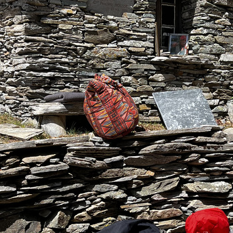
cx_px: 117
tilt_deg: -4.7
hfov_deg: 23.4
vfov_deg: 23.3
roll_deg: +0.4
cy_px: 141
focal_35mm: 74
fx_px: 564
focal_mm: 5.7
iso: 50
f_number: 1.5
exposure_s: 1/2841
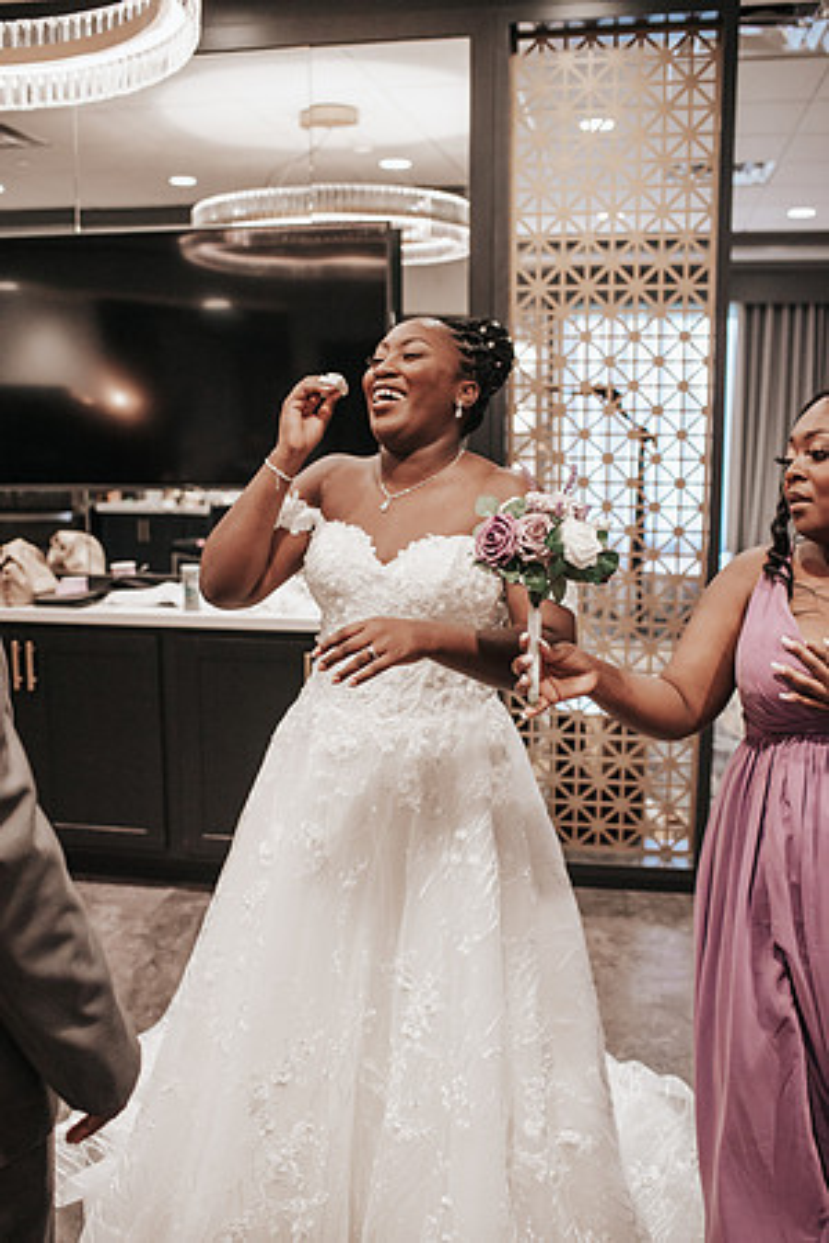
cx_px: 414
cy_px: 622
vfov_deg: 54.4
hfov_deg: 37.9
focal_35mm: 35
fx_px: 1209
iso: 1000
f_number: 3.2
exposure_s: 1/640
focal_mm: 35
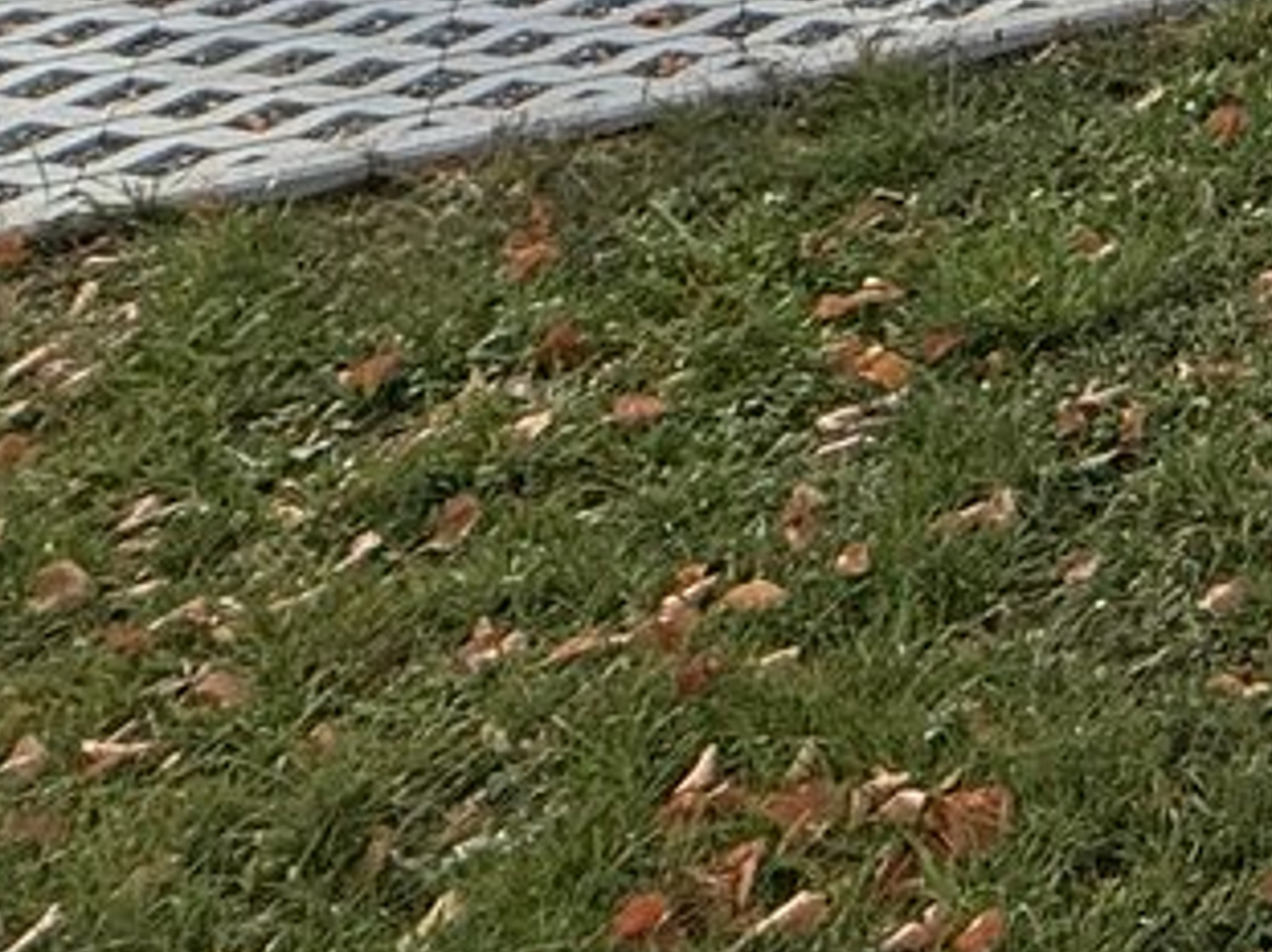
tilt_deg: -0.8
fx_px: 2645
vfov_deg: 15.1
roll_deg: +0.4
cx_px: 2560
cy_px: -1124
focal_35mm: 72
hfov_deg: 18.1
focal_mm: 2.22
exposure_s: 1/1961
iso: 50
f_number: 2.2
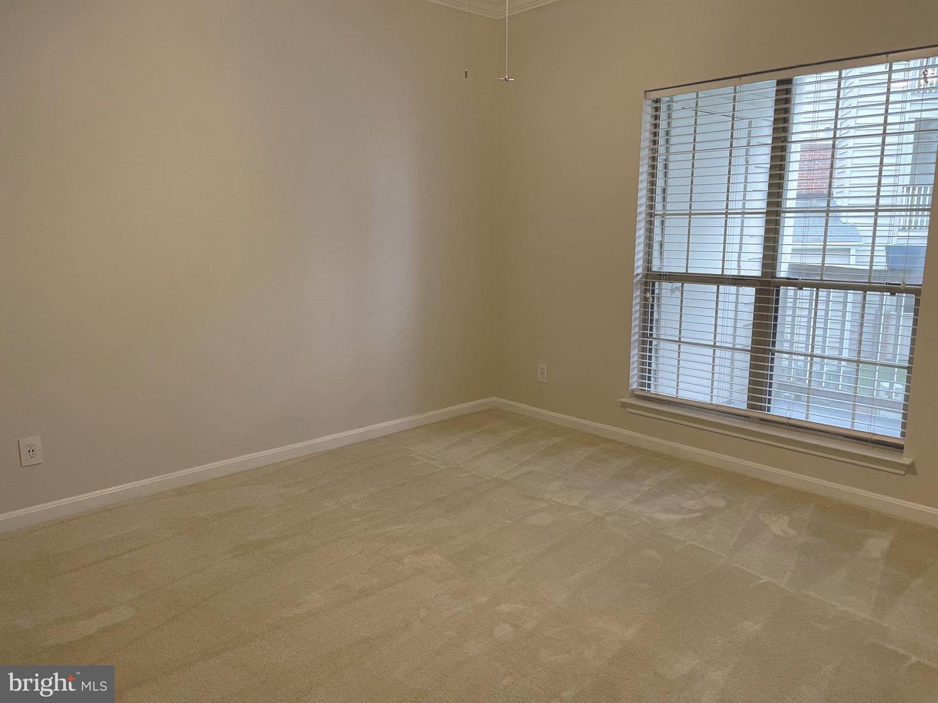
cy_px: 352
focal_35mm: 26
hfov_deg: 67.3
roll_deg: -0.2
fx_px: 705
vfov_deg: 53.1
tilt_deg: -10.4
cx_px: 469
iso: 250
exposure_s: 1/60
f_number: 1.6
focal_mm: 4.2
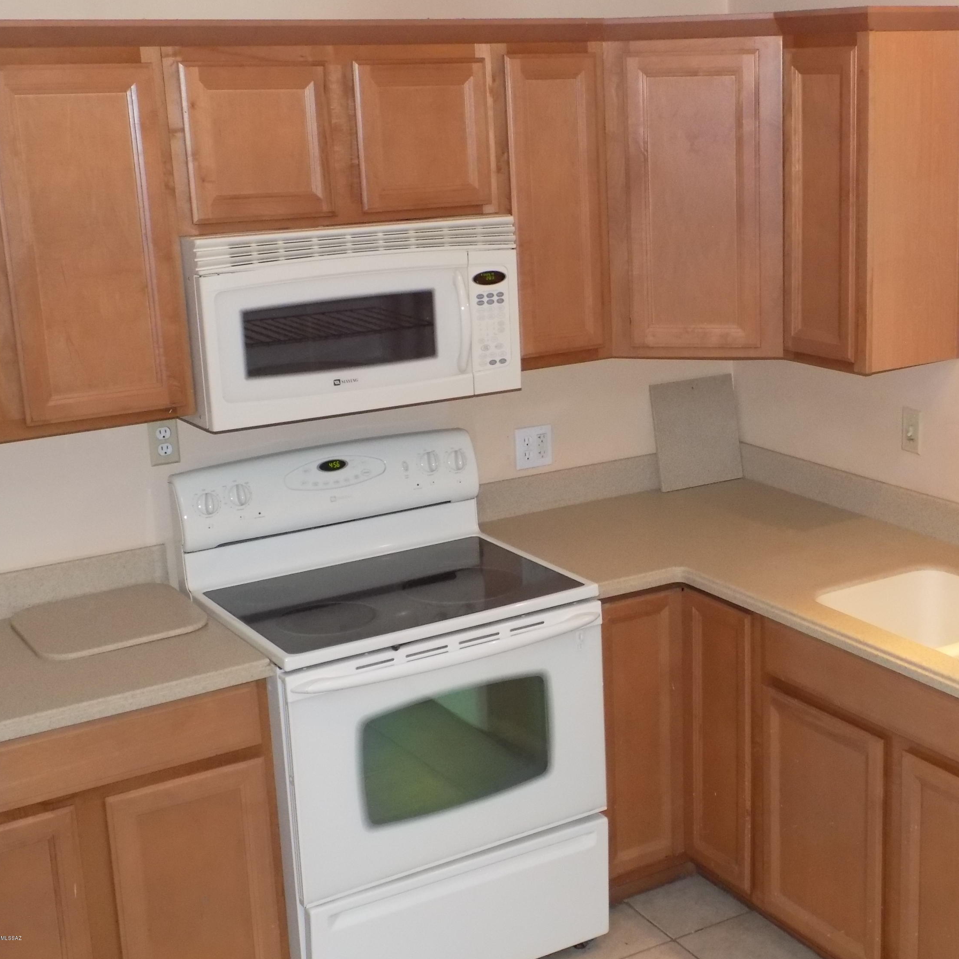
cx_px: 629
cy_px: 482
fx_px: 1536
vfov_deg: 34.7
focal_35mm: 49
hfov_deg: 34.4
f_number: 3.6
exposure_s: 1/30
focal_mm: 7.3
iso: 400
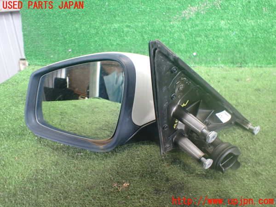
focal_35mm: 30
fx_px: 239
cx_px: 138
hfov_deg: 60.0
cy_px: 104
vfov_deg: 46.8
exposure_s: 1/50
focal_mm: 5.4
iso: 800
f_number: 2.3
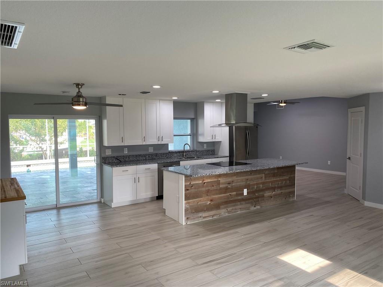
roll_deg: +0.1
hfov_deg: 67.3
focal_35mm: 26
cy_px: 144
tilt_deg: -4.3
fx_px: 288
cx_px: 192
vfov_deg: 53.1
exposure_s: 1/120
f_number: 1.8
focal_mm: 4.25
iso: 80
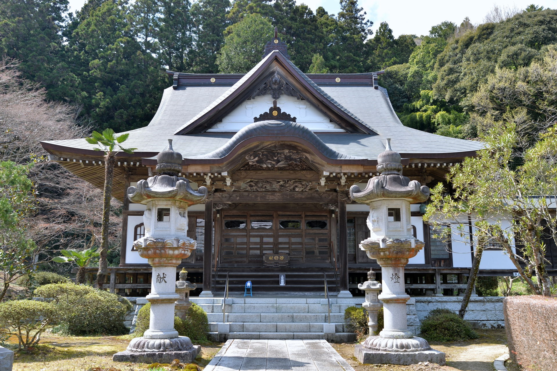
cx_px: 278
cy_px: 186
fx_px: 541
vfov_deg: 37.8
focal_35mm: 35
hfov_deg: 54.5
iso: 100
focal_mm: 35
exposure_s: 1/250
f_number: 5
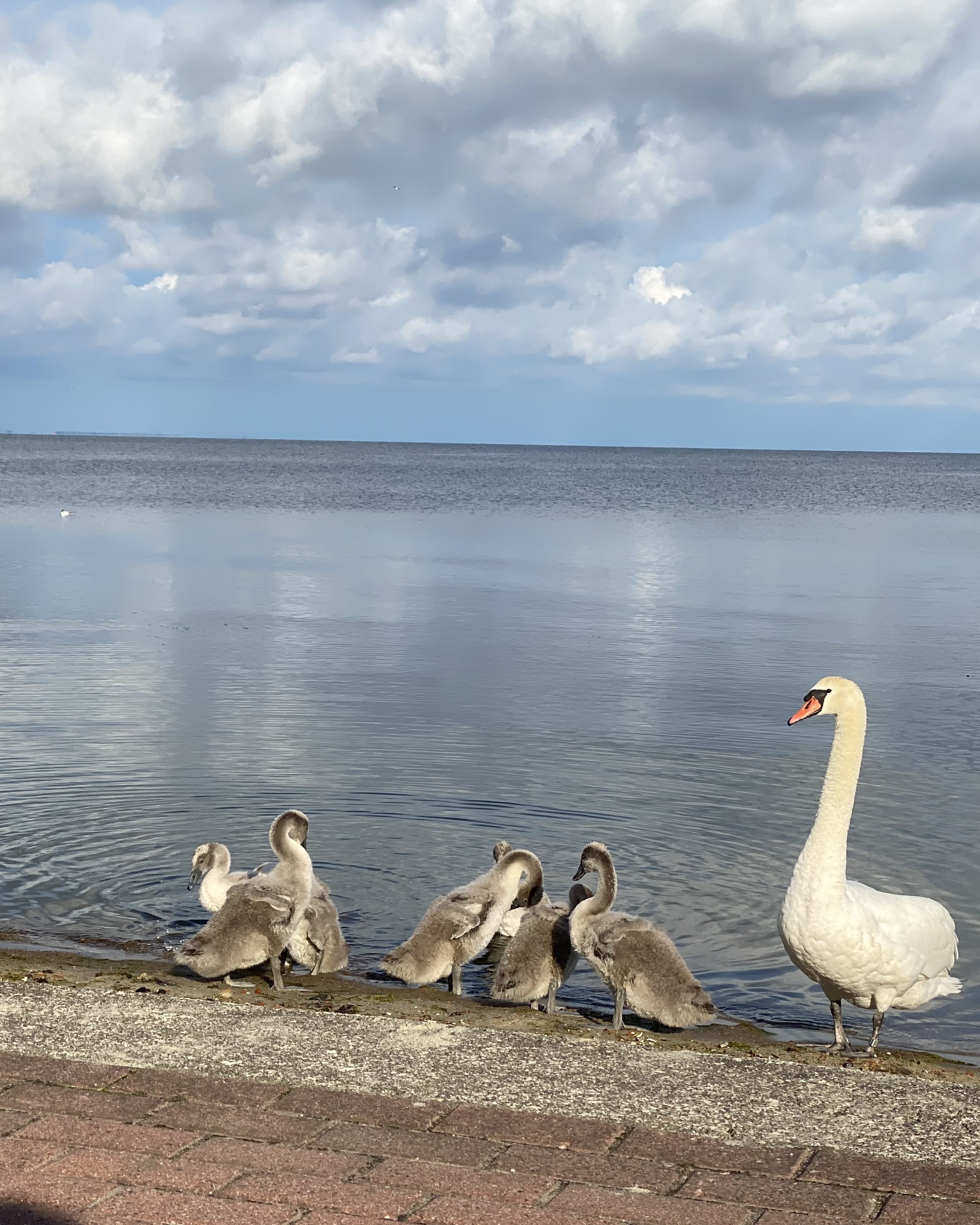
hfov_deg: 22.5
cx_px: 414
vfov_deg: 27.9
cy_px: 615
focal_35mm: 68
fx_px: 2465
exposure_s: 1/1845
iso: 20
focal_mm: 6
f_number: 2
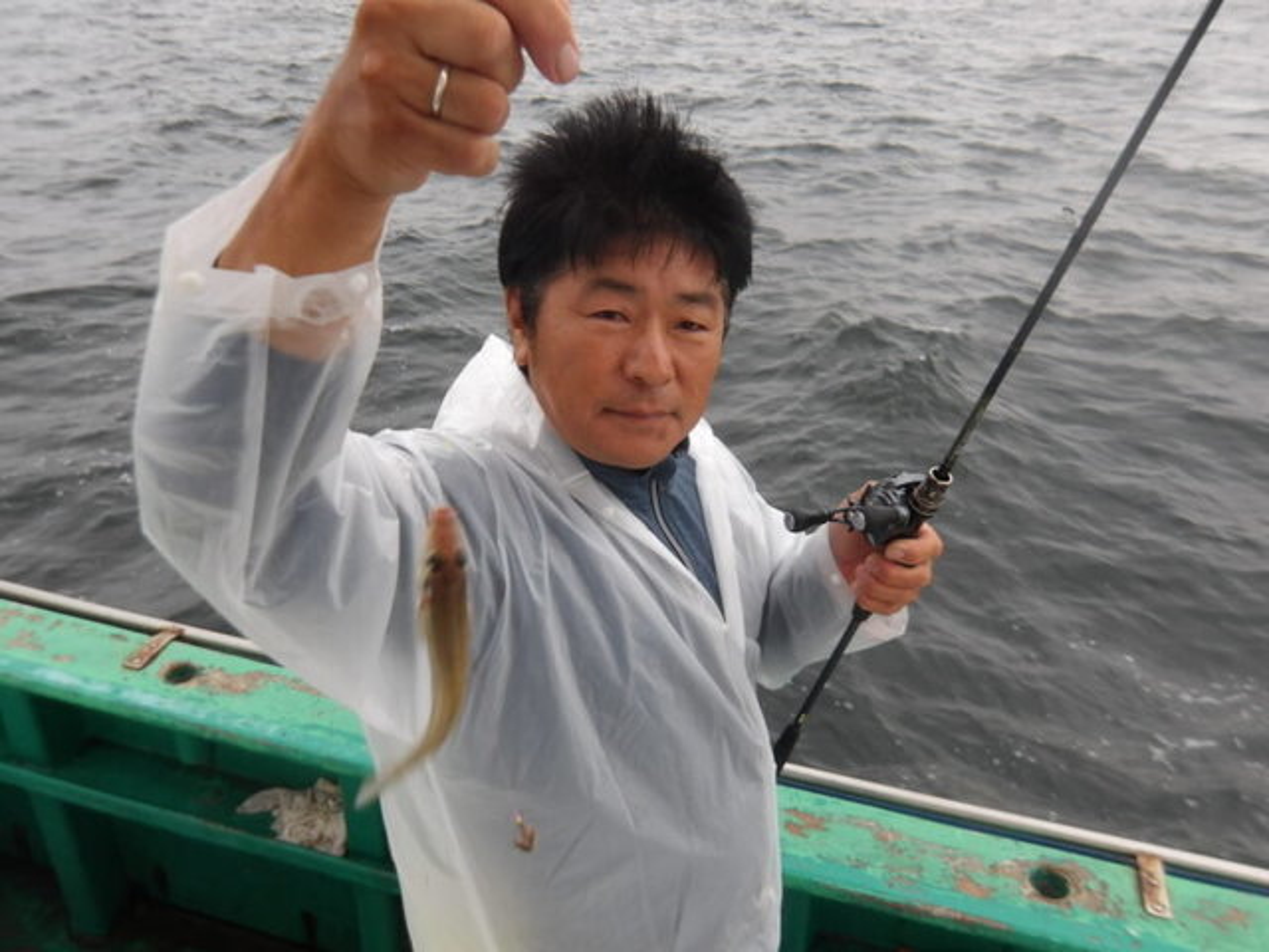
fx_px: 990
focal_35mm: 27
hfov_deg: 65.3
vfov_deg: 51.4
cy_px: 476
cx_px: 634
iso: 100
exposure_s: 1/108
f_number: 3
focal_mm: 4.9
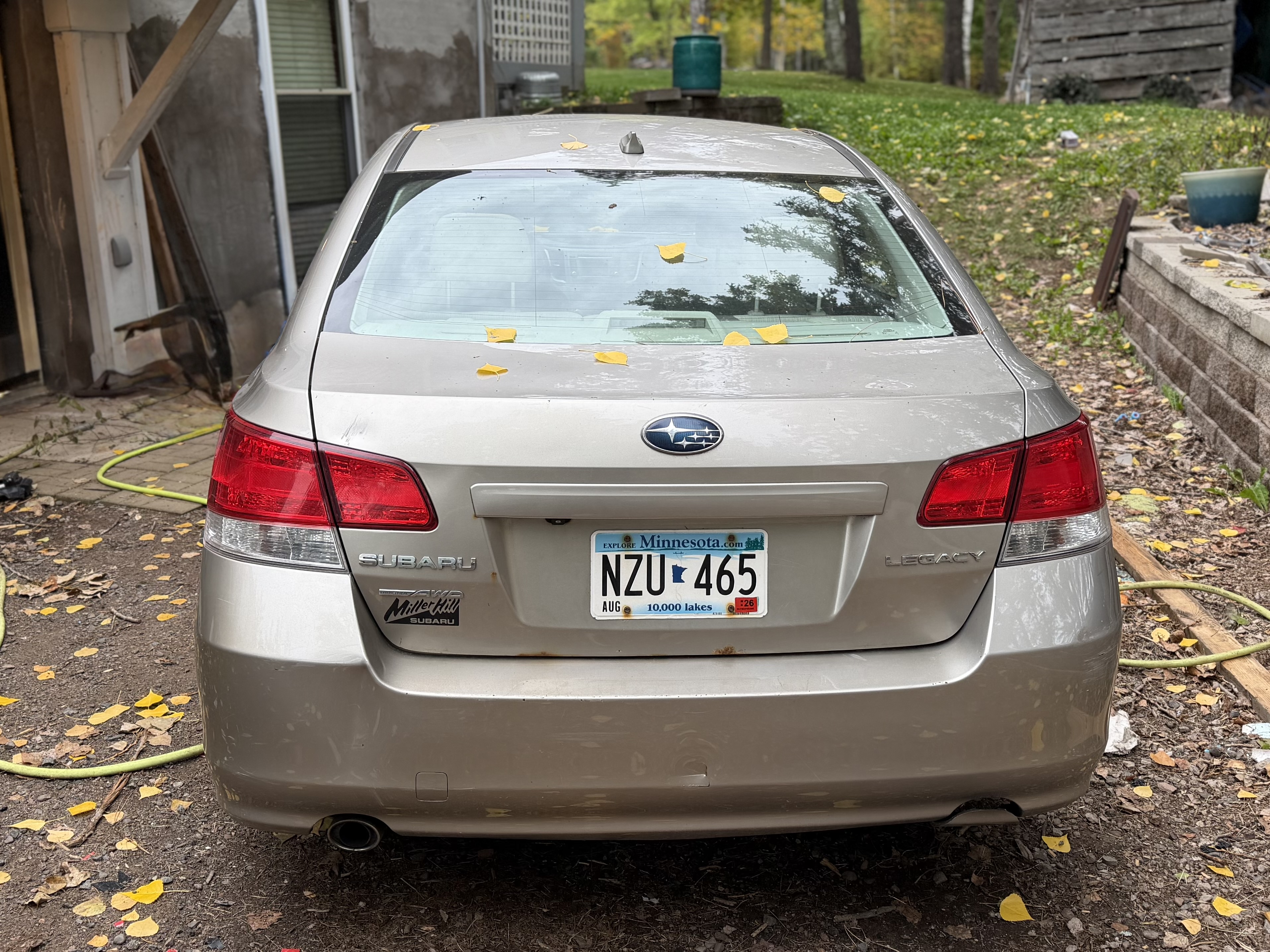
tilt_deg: -13.8
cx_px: 635
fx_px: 881
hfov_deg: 71.6
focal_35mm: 24
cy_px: 476
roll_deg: +1.1
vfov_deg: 56.8
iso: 80
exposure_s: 1/291
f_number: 1.78
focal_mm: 6.76
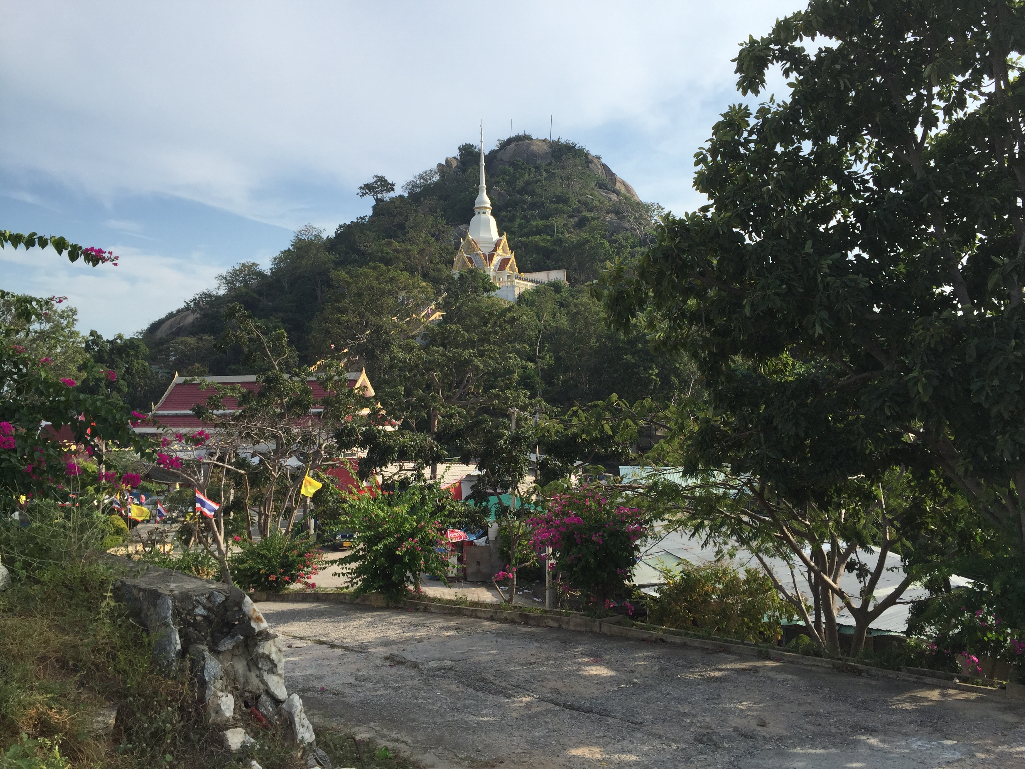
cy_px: 384
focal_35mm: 29
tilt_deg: +1.9
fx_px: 859
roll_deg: -0.5
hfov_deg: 61.7
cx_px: 512
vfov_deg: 48.2
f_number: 2.2
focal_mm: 4.15
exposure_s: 1/2083
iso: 32
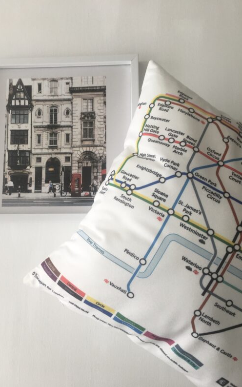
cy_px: 193
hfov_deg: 40.4
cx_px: 97
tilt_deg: -79.1
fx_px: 327
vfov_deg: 61.2
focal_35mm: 31
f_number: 2.2
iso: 32
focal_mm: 4.15
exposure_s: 1/60
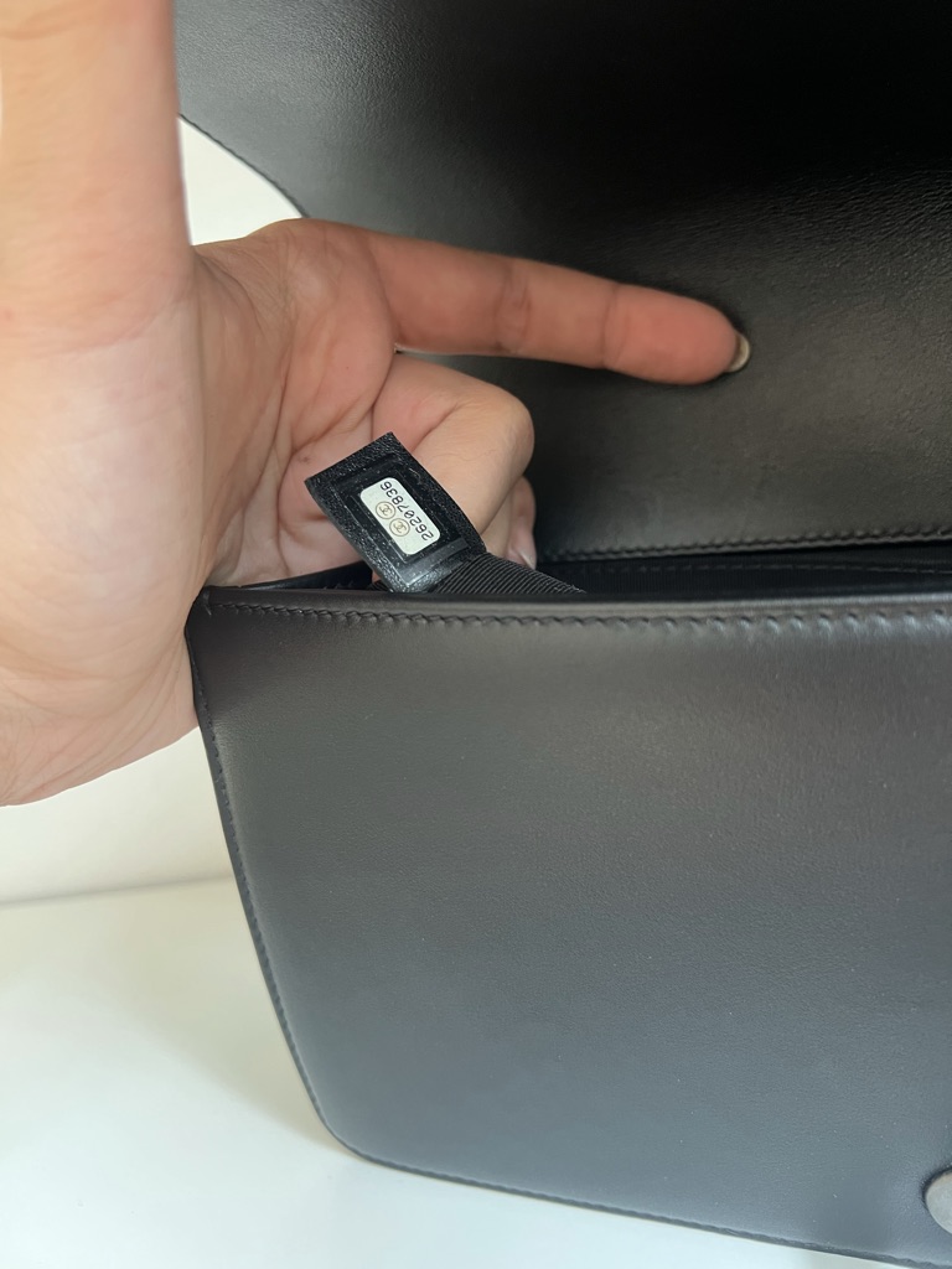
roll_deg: +7.4
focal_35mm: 26
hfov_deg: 53.1
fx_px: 953
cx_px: 476
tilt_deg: -11.2
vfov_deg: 67.3
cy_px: 634
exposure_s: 1/60
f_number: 1.5
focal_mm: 5.7
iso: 250
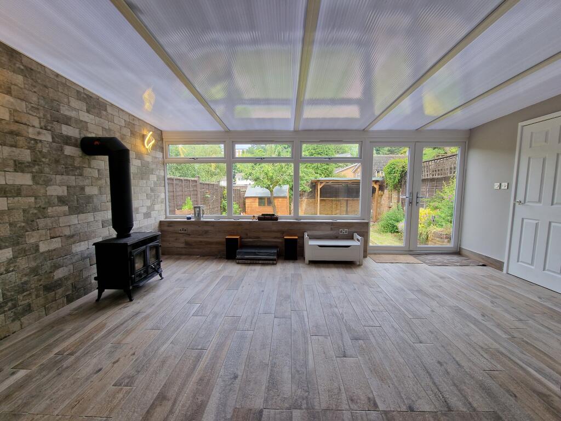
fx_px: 211
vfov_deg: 89.9
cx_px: 280
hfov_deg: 106.2
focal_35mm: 13
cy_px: 210
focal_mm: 2.2
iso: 50
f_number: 2.2
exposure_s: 1/178
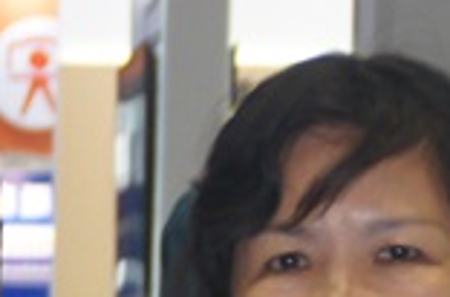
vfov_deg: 2.8
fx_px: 6007
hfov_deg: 4.3
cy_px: 806
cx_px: -309
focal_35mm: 482
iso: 640
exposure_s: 1/80
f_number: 5
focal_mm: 50
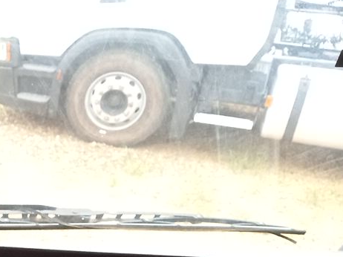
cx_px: -170
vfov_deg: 18.1
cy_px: 290
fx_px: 772
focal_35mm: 78
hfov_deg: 21.2
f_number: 2
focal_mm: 4.6
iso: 139
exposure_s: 1/60
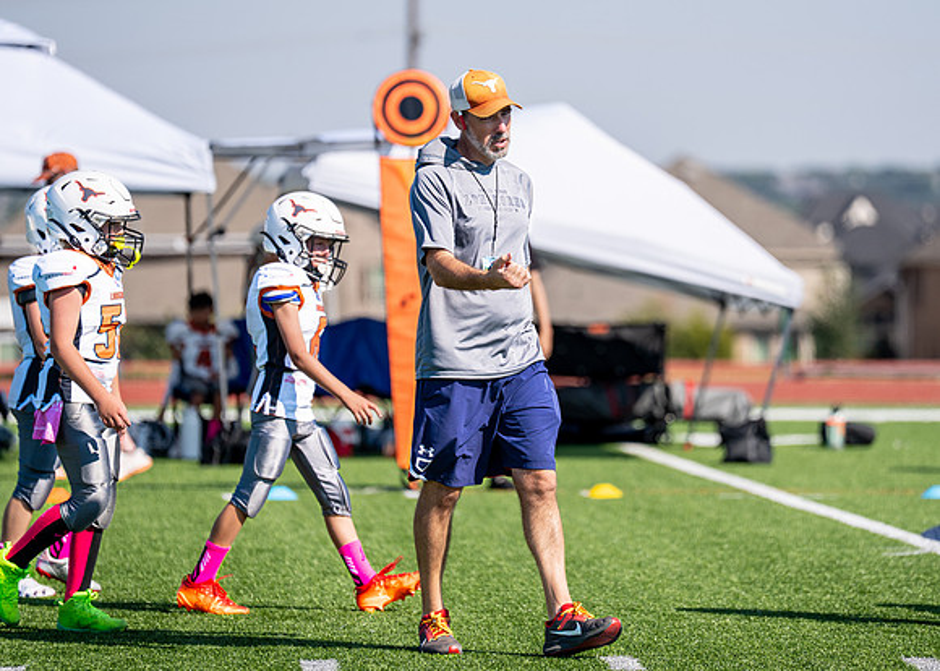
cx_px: 527
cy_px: 299
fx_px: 6264
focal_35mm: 235
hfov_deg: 8.6
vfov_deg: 6.1
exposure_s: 1/3200
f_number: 2.8
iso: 100
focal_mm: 200
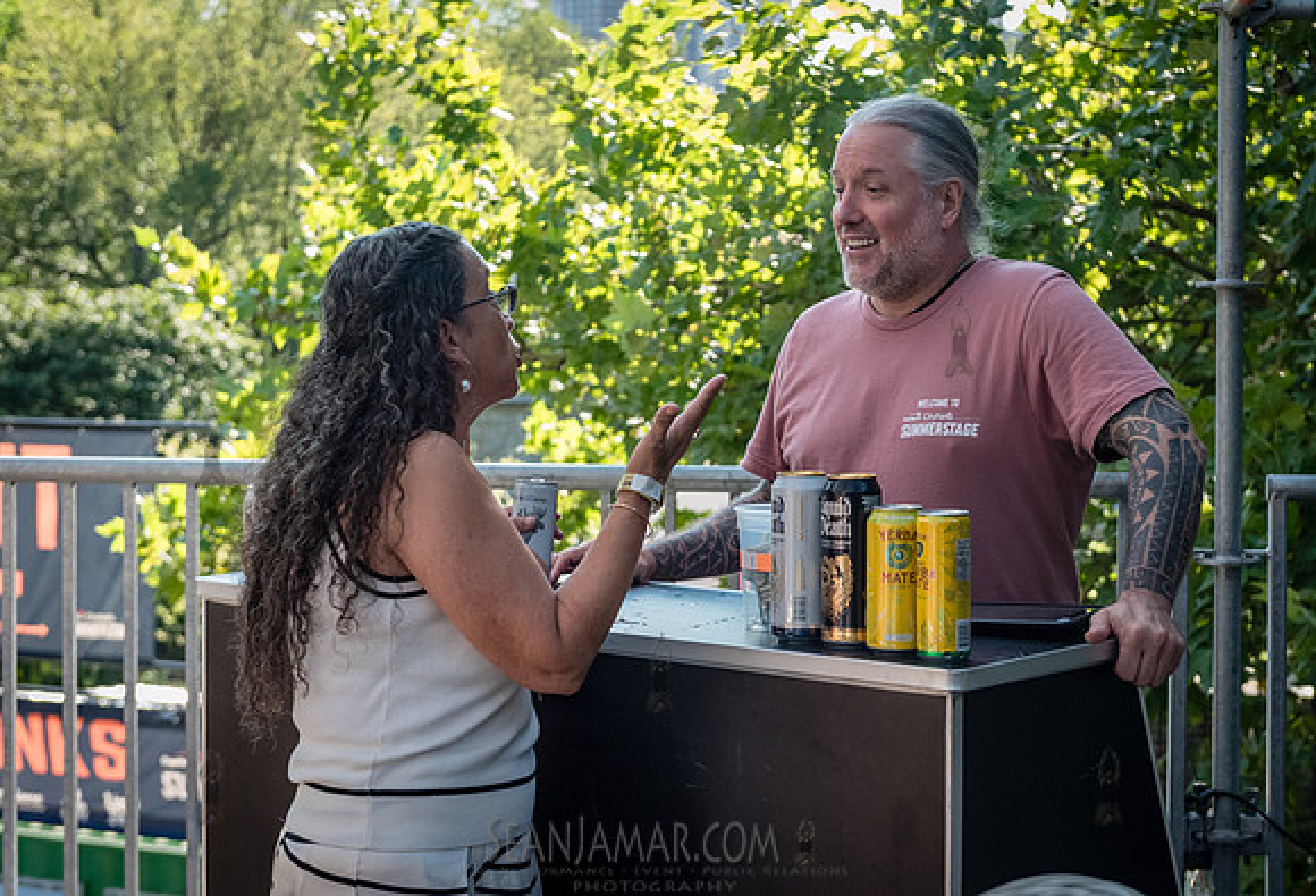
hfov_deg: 29.5
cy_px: 391
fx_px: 2494
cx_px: 764
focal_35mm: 68
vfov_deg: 20.4
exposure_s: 1/1600
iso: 2000
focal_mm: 58
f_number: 5
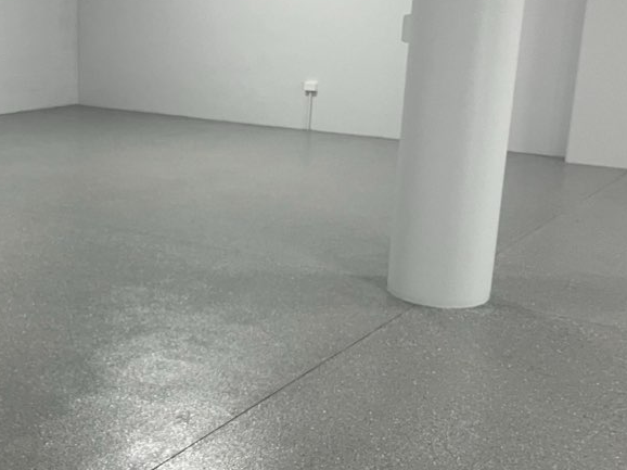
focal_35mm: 54
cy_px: 246
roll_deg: -0.9
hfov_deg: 34.4
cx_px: 118
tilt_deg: -14.4
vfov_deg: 27.0
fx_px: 978
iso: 80
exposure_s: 1/50
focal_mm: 5.1
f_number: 1.6
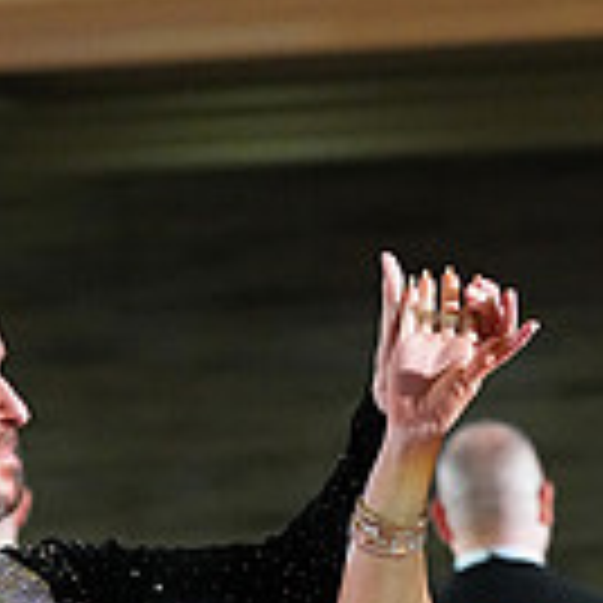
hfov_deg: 3.5
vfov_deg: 3.5
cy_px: 1148
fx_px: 9815
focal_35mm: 498
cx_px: 506
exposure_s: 1/400
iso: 8000
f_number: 5
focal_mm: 135
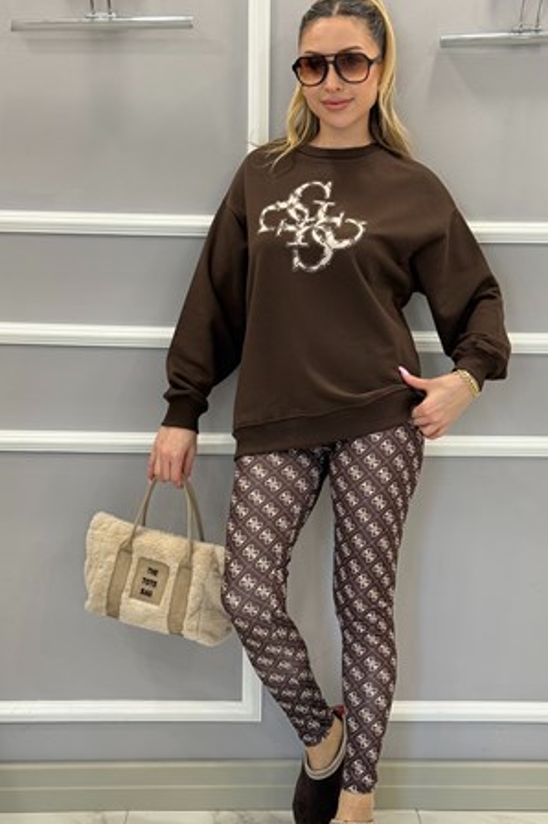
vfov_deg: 34.5
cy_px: 441
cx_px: 325
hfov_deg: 23.3
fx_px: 1326
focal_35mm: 58
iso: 100
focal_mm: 6.76
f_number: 1.78
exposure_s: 1/74
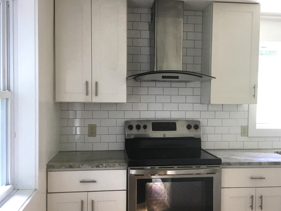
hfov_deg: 48.9
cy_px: 115
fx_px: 308
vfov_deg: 37.7
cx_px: 151
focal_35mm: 38
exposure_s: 1/40
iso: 25
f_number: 2.4
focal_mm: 3.3
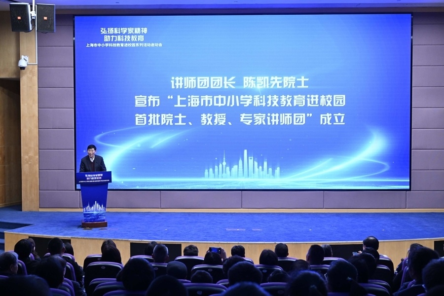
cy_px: 148
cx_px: 222
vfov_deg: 28.6
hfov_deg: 41.9
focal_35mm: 47
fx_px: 580
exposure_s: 1/125
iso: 2000
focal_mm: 47
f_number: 5.6
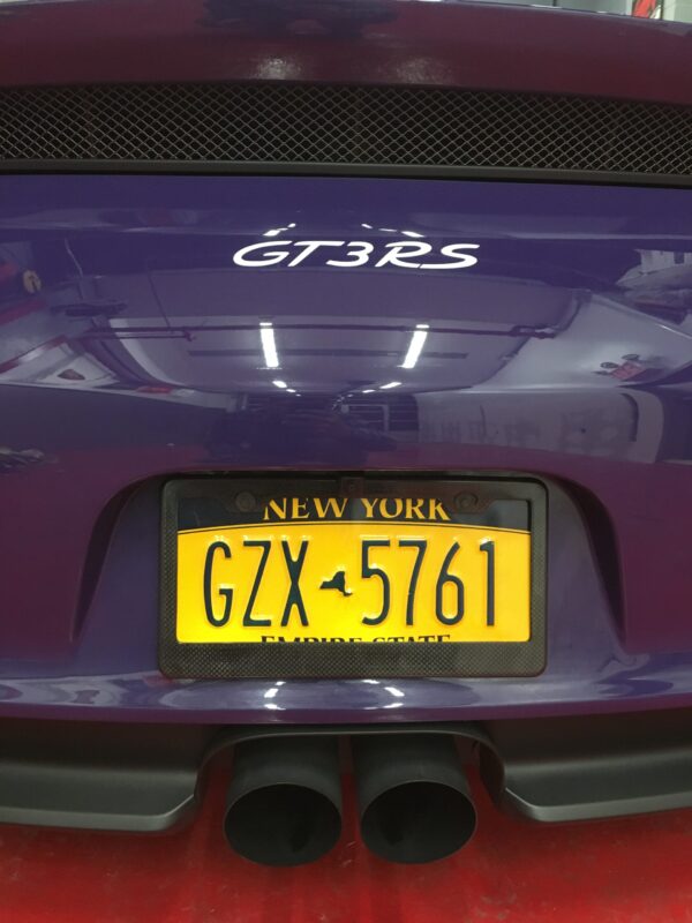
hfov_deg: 48.2
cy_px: 462
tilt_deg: -14.9
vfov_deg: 61.7
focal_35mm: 29
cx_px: 346
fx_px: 773
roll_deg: +1.2
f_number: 2.2
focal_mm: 4.15
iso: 160
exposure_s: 1/30
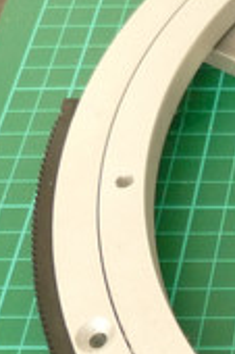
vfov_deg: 19.3
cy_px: 212
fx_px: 1040
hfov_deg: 11.0
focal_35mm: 106
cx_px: 553
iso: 200
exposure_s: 3.2
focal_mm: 4.8
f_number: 2.8
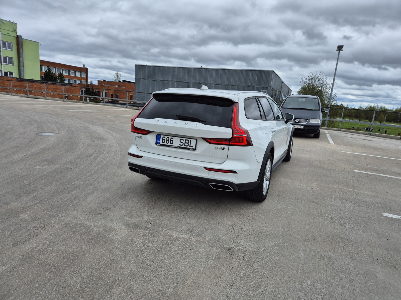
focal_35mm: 23
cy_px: 150
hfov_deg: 73.9
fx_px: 266
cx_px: 200
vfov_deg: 58.9
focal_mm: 5.4
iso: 25
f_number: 1.8
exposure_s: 1/1404
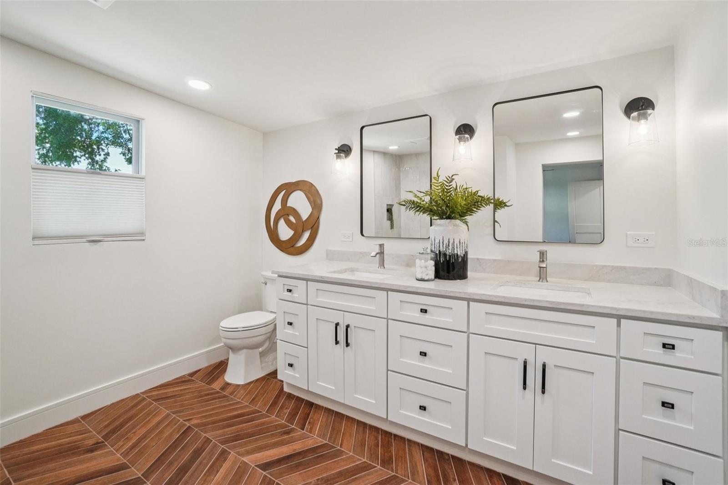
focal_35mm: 15
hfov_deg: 100.4
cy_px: 242
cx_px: 364
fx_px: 303
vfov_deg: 77.3
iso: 400
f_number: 8
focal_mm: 10
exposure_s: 1/30
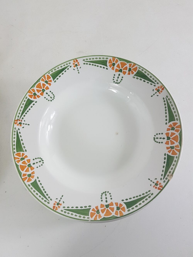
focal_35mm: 26
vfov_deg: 67.3
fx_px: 193
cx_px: 96
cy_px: 128
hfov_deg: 53.1
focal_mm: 4.2
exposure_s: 1/100
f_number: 1.7
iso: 40
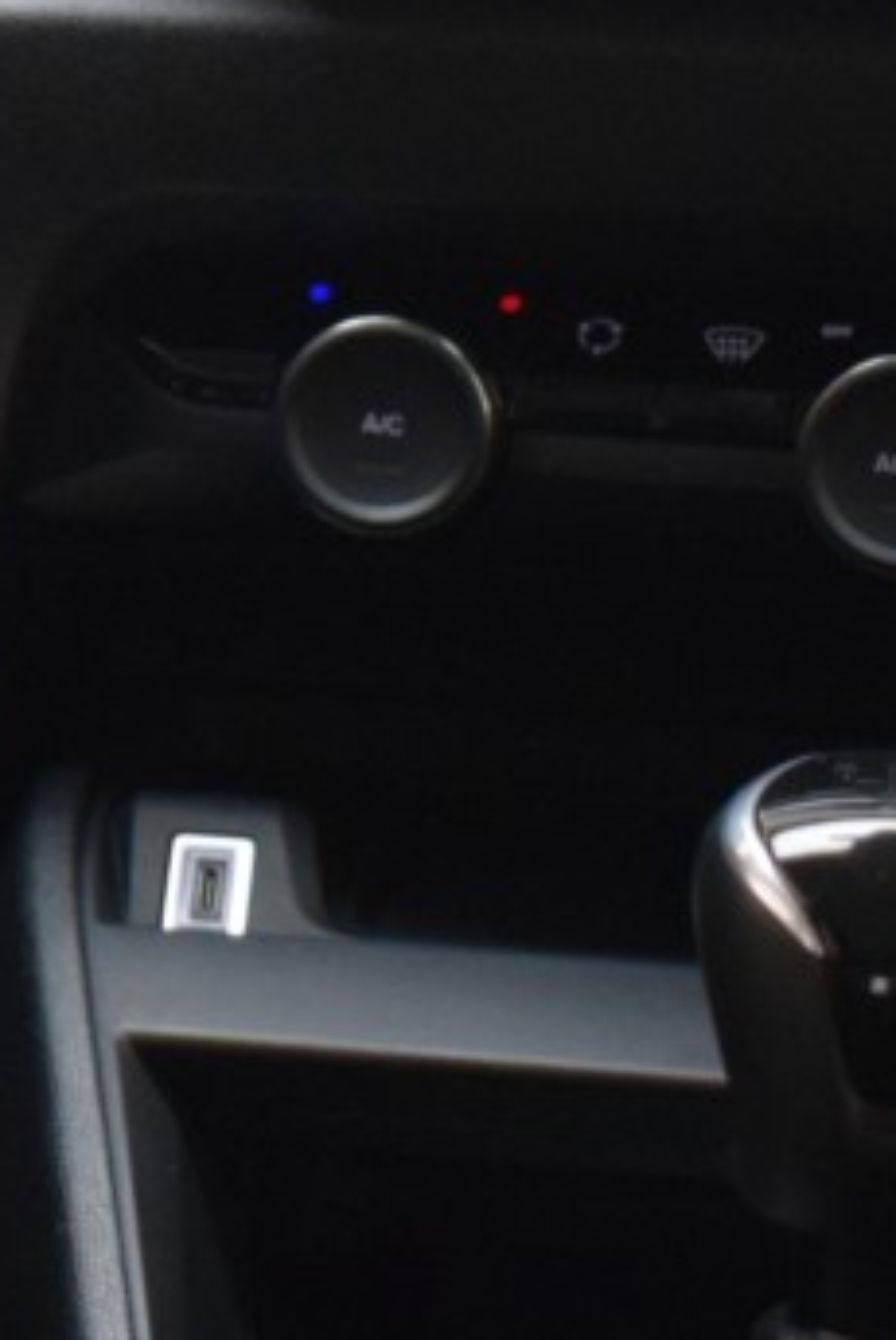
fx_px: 6818
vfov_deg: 11.0
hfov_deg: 7.0
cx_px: -1363
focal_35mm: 183
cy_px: -284
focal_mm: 28
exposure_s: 1/30
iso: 2000
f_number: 4.2
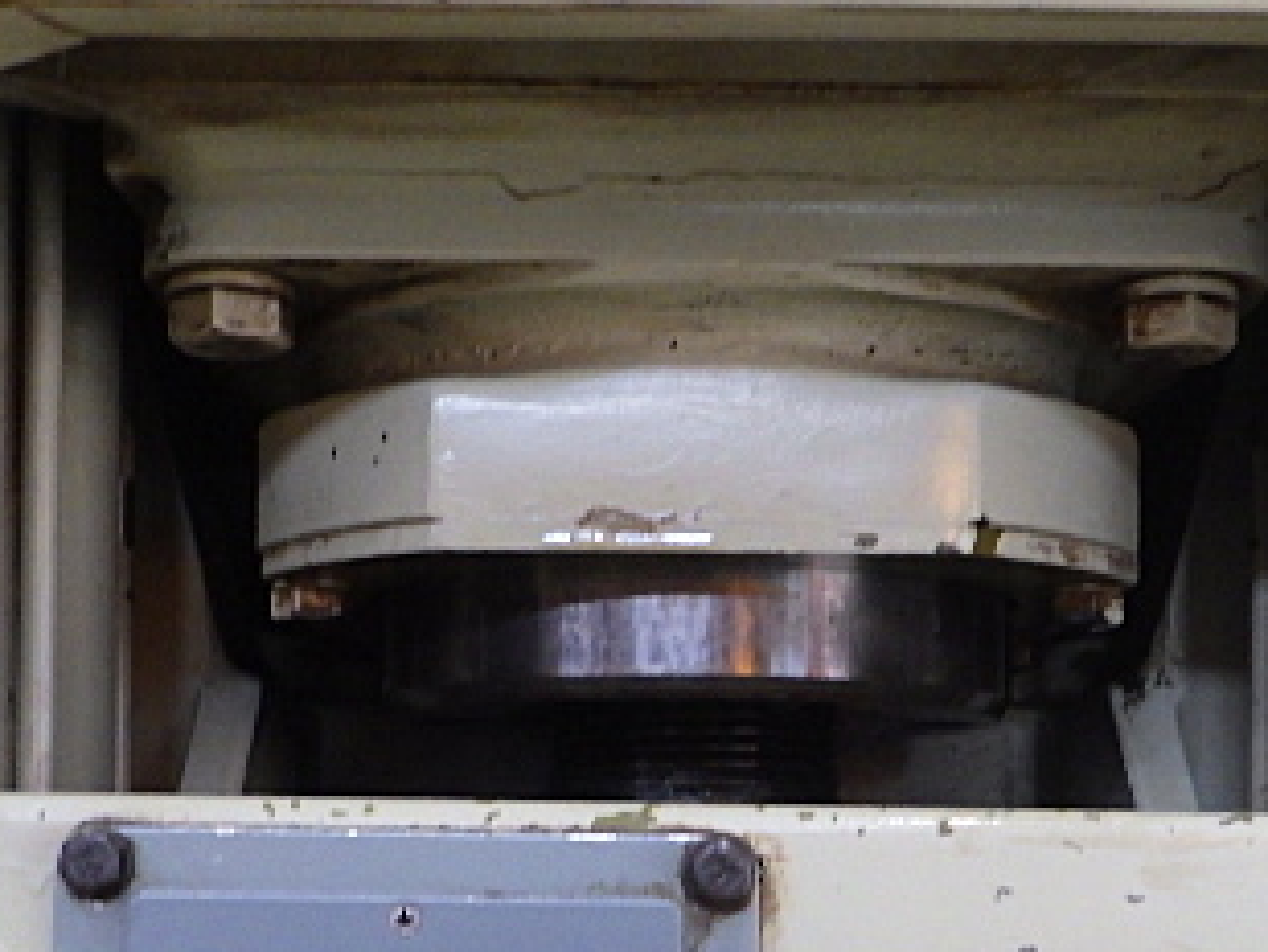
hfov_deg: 33.2
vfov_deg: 24.6
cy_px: 829
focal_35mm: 58
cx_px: 652
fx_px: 2125
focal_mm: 5
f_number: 3.5
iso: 640
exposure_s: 1/45
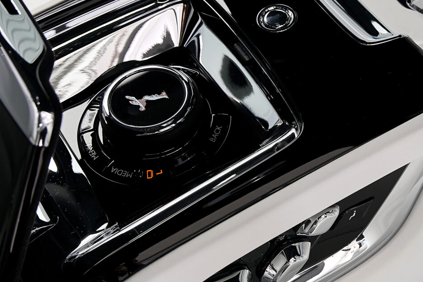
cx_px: 376
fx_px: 1152
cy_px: 49
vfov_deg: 13.9
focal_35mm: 98
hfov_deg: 20.4
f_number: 5.6
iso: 400
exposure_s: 1/50
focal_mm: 36
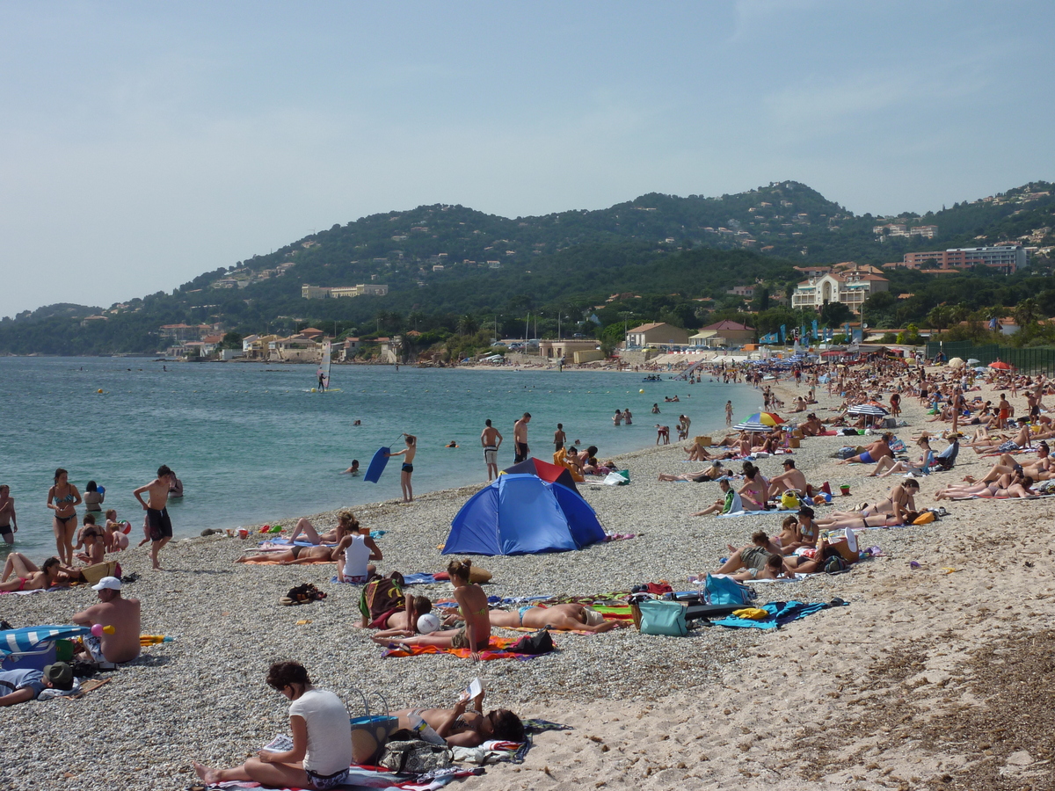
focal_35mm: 48
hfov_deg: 39.7
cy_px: 396
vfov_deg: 30.3
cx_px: 528
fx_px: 1463
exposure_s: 1/500
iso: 80
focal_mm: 7.9
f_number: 5.6
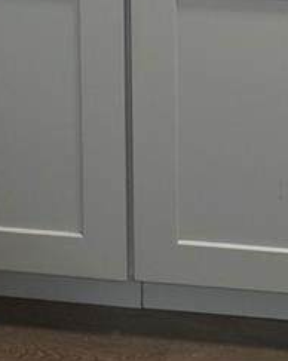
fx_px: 1184
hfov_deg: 13.8
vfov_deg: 14.3
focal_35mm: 111
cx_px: 197
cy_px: -368
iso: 200
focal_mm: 6.5
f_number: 1.4
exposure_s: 1/120
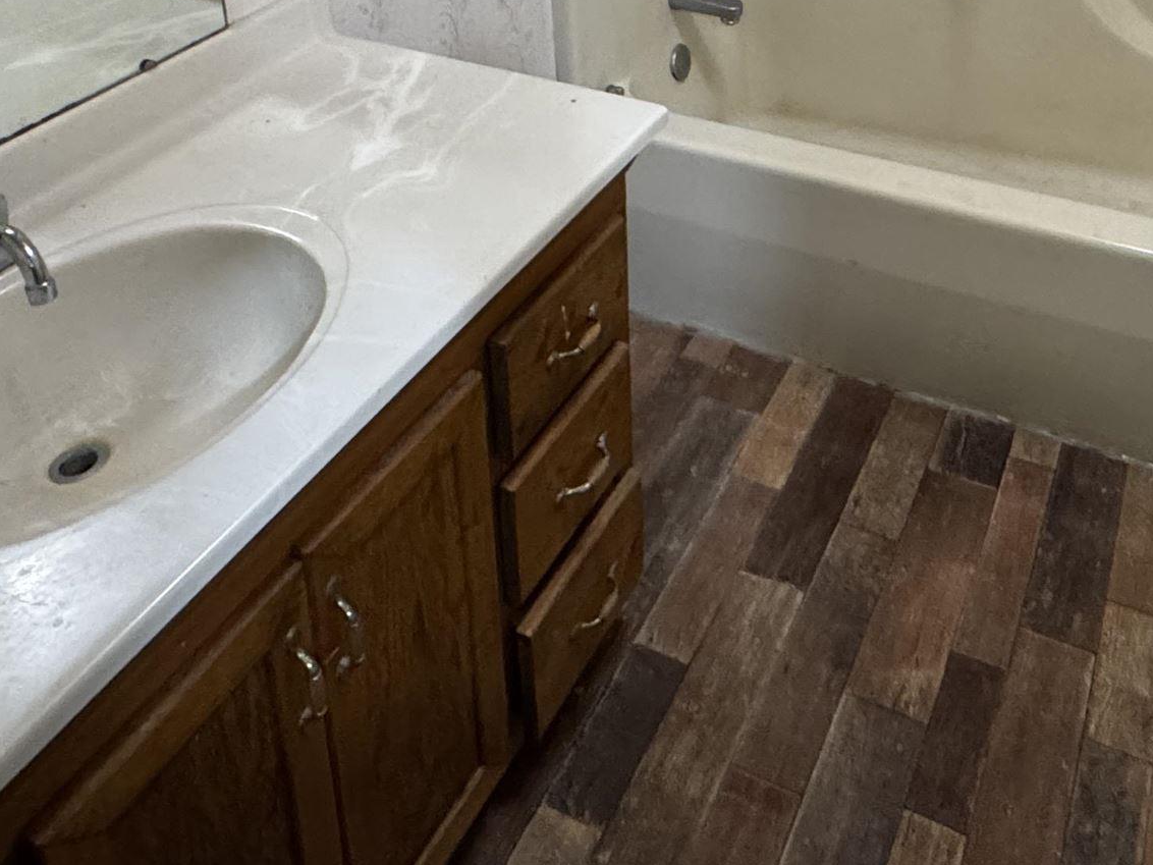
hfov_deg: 48.5
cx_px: 716
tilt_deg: -20.8
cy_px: -95
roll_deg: +0.5
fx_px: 1266
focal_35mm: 38
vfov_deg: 32.9
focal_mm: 2.22
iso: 500
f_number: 2.2
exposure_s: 1/60
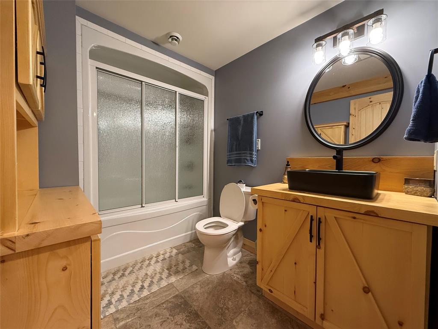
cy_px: 164
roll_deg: -0.3
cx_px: 219
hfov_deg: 102.1
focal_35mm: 14
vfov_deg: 85.7
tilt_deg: -1.4
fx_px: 177
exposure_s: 1/60
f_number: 2.2
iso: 400
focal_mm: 2.22
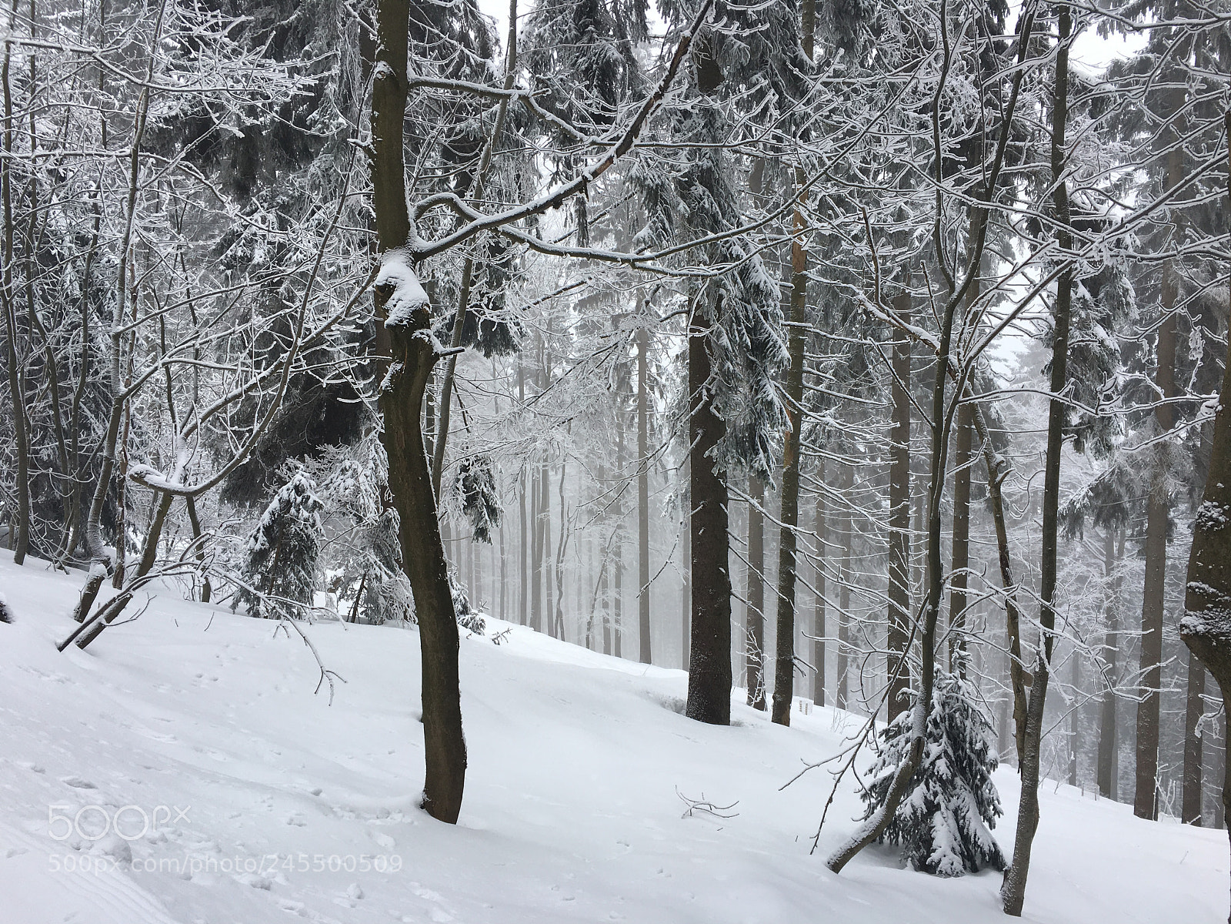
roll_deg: -0.3
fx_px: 1031
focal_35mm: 29
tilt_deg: -5.7
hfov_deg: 61.7
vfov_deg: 48.2
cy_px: 462
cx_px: 616
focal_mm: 4.15
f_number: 2.2
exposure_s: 1/327
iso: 25
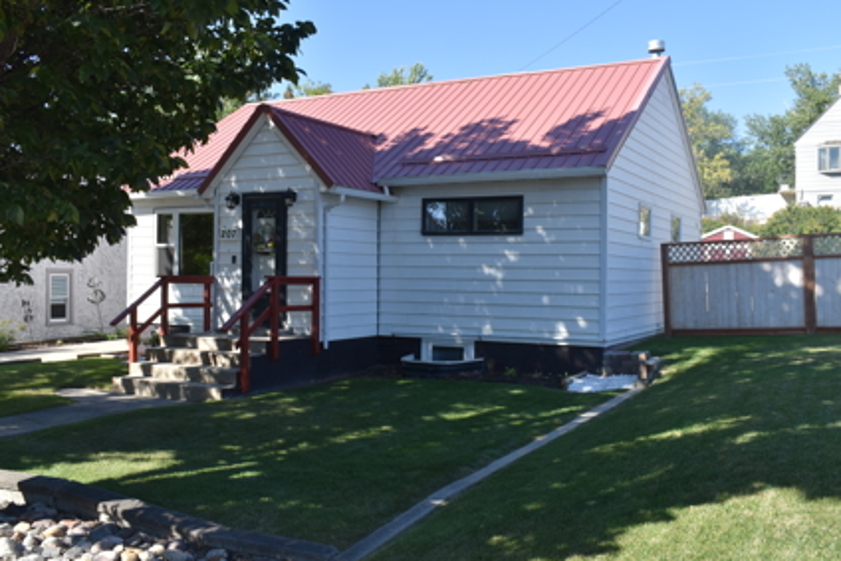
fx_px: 818
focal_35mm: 35
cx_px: 411
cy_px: 285
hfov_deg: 54.4
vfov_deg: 37.9
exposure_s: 1/250
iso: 200
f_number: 8
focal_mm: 22
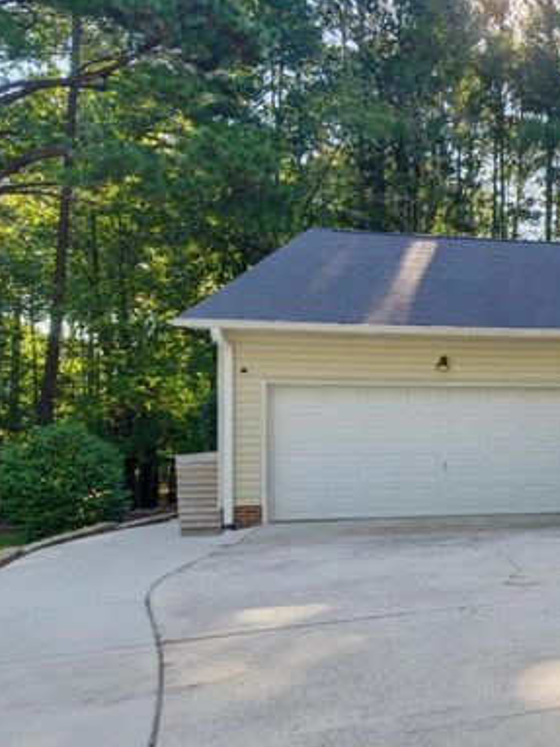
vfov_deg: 51.3
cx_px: 806
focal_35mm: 36
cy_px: 401
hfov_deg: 28.5
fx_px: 777
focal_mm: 14
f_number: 7.1
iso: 320
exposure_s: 1/30
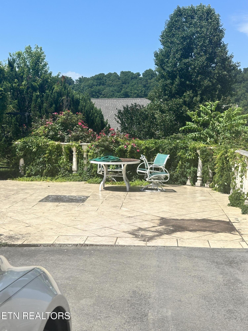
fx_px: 459
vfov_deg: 39.7
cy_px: 166
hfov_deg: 30.3
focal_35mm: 48
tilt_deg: -4.9
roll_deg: -2.3
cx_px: 124
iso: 64
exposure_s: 1/5556
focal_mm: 6.86
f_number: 1.78
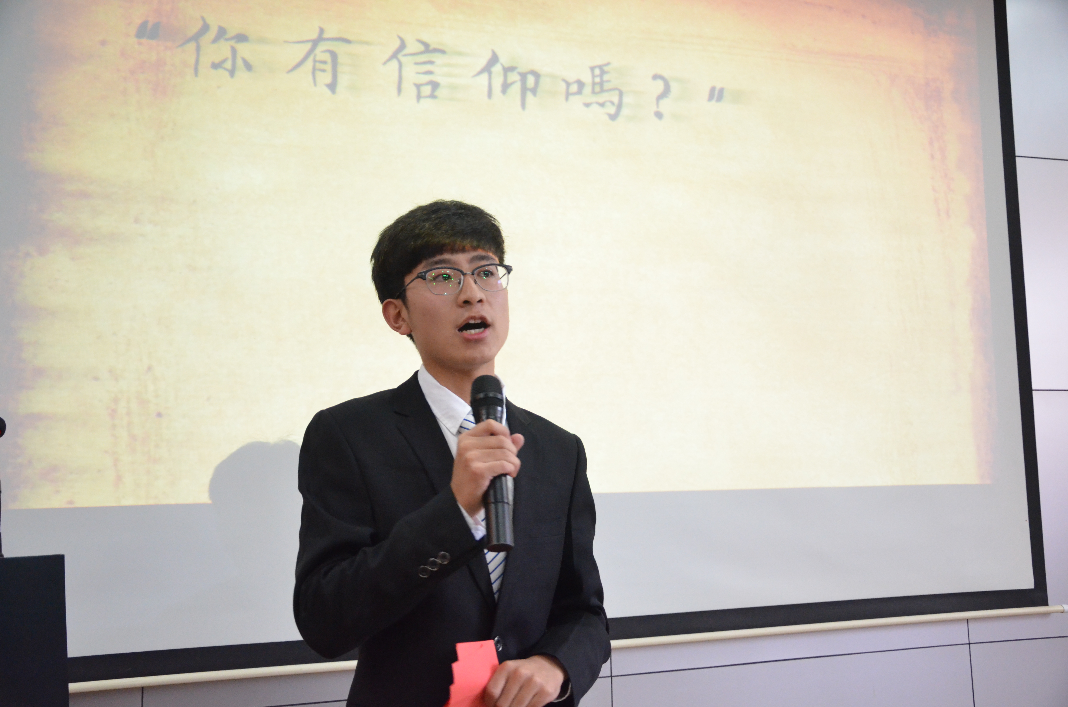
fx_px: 1066
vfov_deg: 36.7
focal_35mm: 36
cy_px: 354
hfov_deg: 53.2
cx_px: 534
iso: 3200
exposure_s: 1/40
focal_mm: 24
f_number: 4
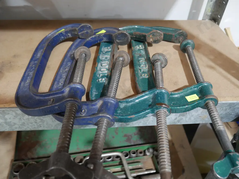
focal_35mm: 30
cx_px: 120
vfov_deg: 46.8
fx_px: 207
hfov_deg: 59.9
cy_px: 90
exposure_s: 1/60
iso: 1600
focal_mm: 15
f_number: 3.6
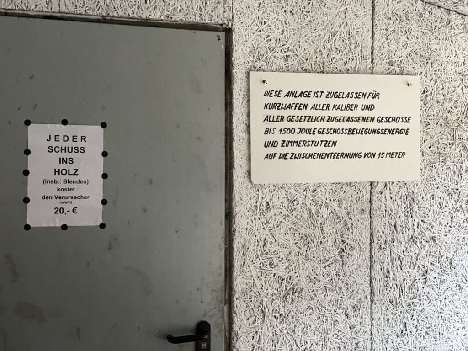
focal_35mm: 52
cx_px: 234
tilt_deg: -0.7
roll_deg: +0.3
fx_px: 703
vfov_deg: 28.0
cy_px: 176
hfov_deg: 36.8
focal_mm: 6
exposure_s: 1/40
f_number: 2
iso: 200
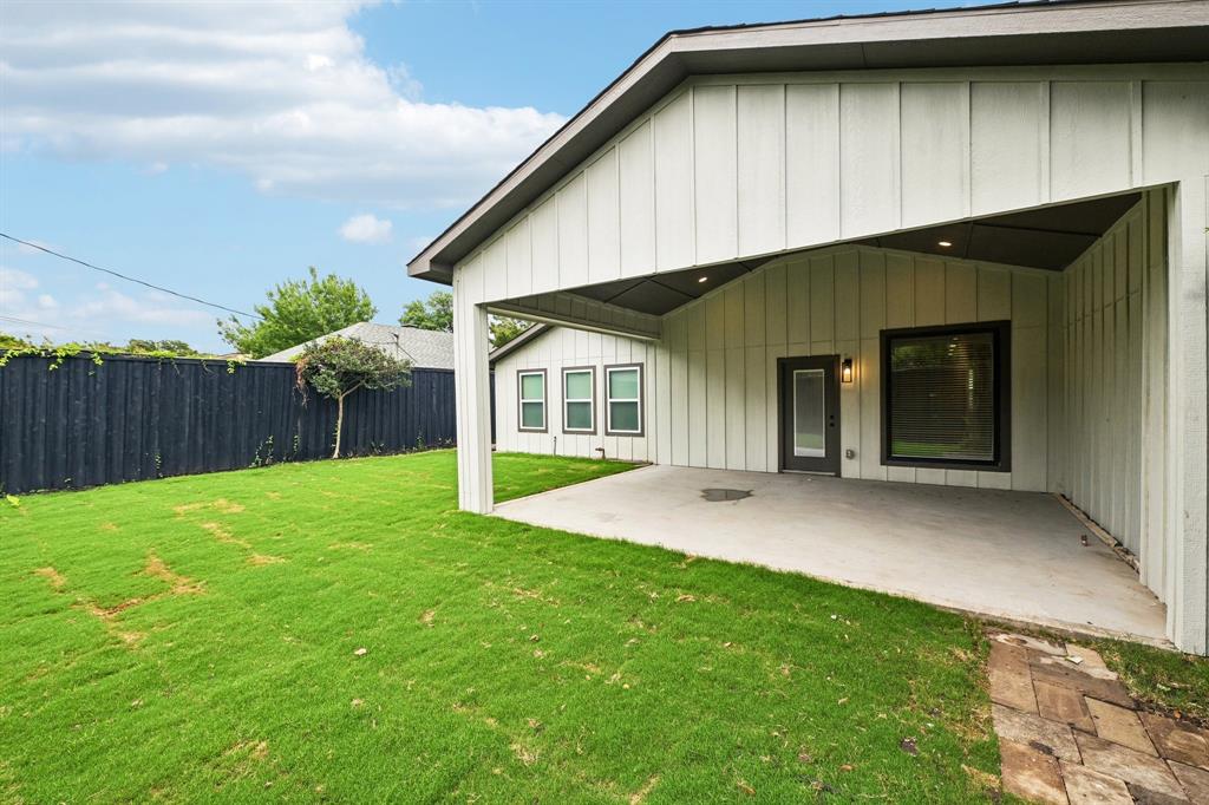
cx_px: 604
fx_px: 470
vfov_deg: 81.2
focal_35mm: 14
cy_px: 402
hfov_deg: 104.3
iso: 400
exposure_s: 1/320
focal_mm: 14
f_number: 8
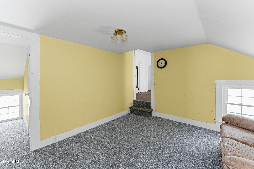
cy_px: 84
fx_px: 99
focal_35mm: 14
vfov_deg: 81.2
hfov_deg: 104.3
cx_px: 127
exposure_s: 1/60
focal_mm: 14
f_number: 7.1
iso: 2000
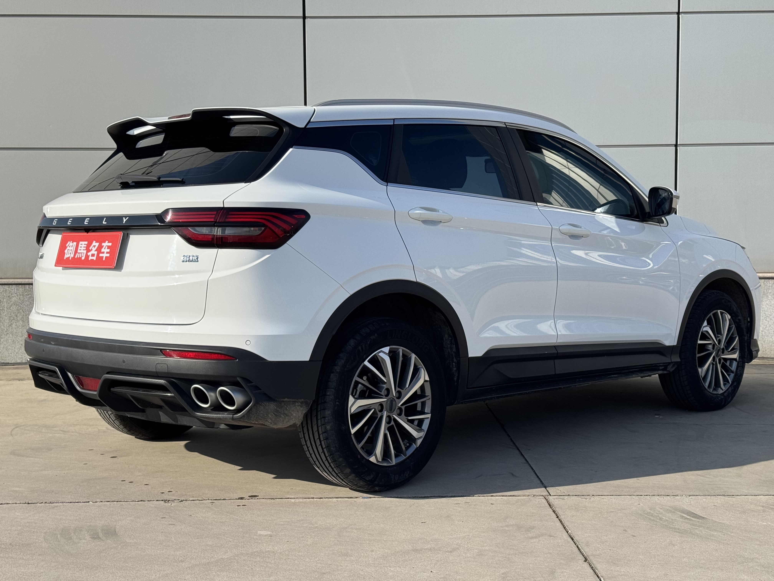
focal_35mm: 48
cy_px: 290
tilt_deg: -2.2
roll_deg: +0.1
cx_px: 387
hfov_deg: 39.7
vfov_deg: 30.3
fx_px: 1073
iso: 64
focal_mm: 6.76
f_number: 1.78
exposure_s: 1/4975
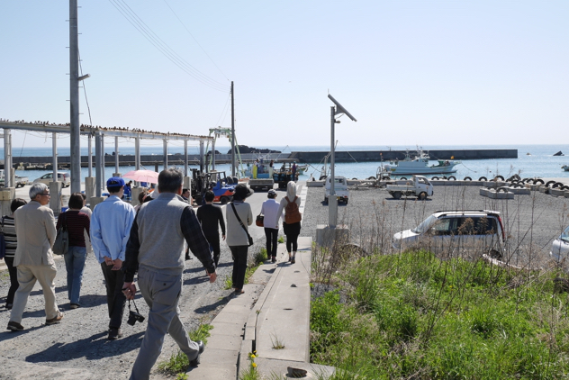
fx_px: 632
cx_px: 284
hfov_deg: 48.4
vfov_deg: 33.4
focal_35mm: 40
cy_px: 171
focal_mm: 19
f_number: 8
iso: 200
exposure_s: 1/400
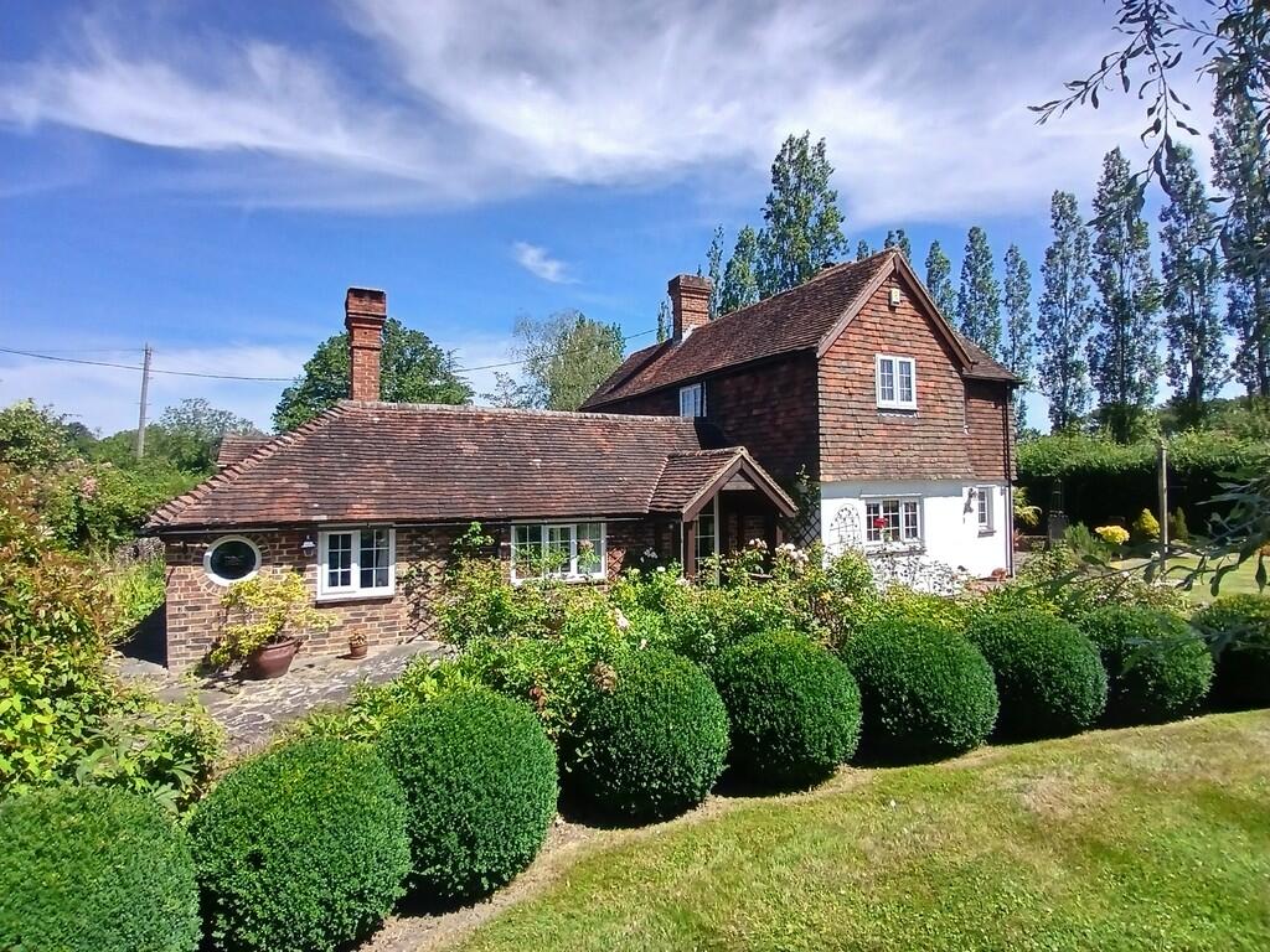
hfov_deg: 91.0
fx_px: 624
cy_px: 476
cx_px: 635
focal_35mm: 17
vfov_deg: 74.7
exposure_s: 1/1199
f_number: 2.2
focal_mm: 1.4
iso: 50
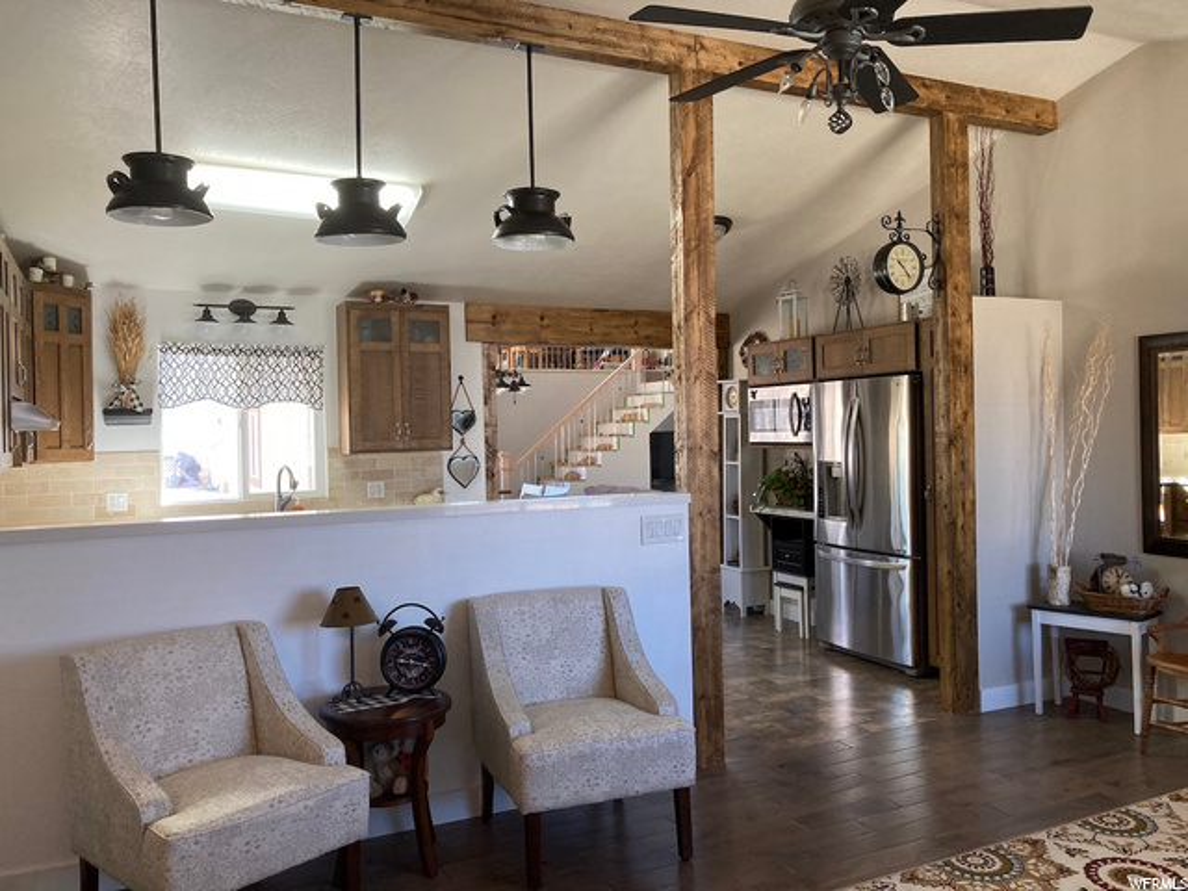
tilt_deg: +0.1
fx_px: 961
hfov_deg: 63.4
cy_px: 446
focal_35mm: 28
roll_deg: +1.2
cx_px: 594
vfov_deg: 49.7
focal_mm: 3.99
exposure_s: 1/60
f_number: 1.8
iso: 80
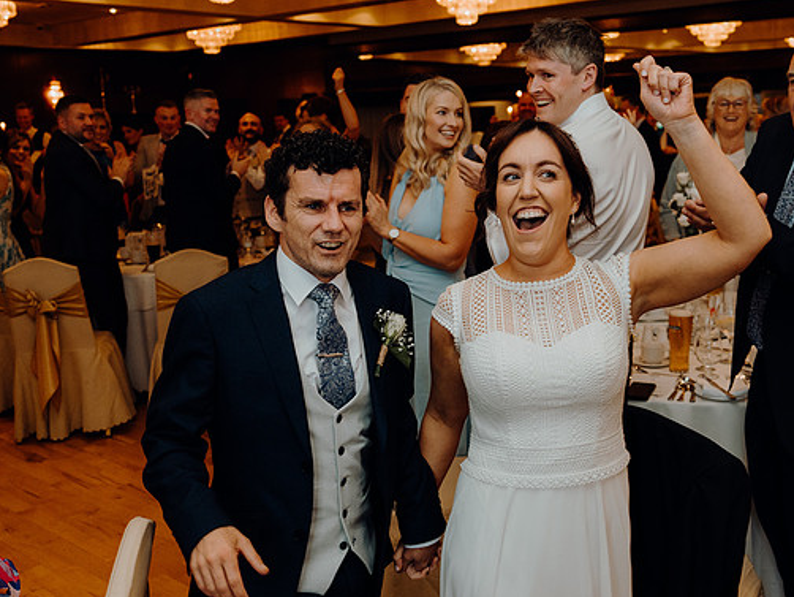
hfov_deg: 46.7
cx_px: 444
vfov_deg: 36.0
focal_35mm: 40
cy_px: 303
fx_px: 918
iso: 1250
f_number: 2.8
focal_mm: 24
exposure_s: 1/200
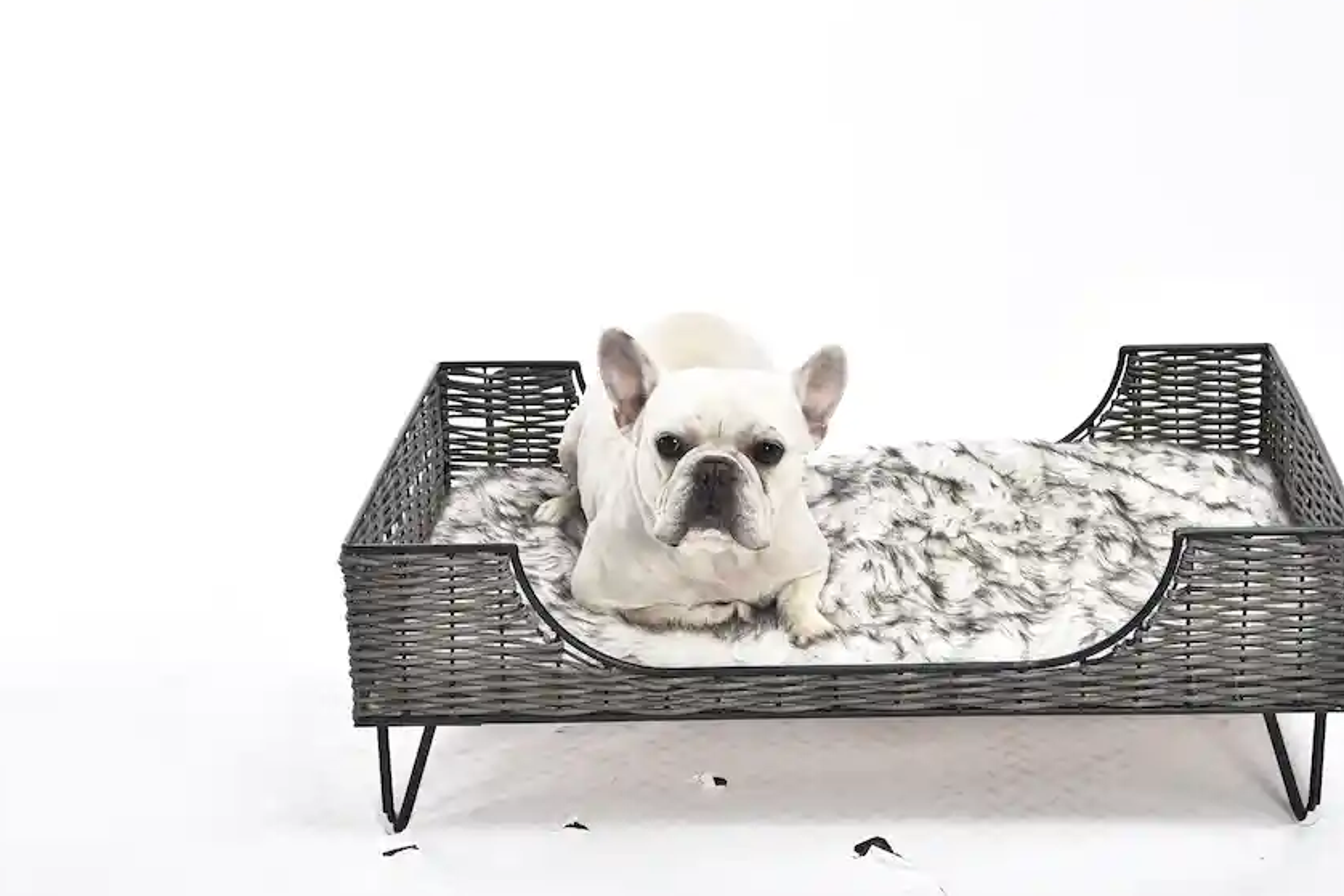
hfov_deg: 27.3
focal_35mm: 74
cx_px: 706
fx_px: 2763
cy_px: 504
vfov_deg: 18.4
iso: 250
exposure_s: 1/125
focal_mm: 62
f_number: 8
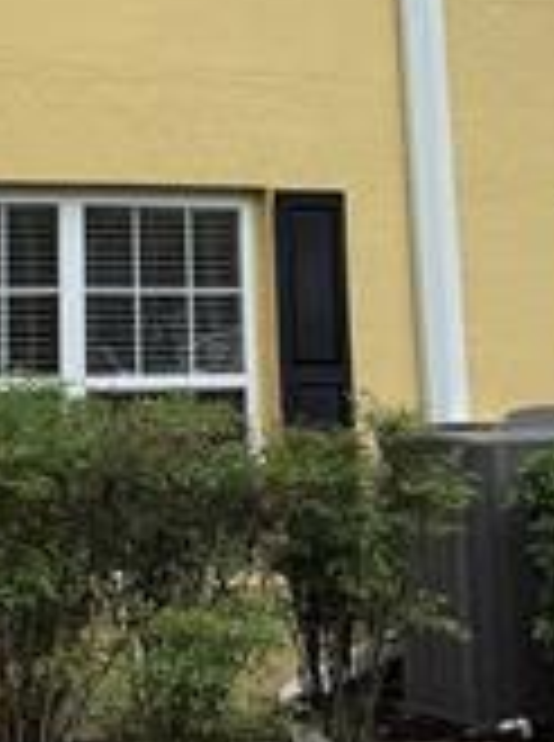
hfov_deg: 13.1
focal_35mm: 112
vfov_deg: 16.4
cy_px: -288
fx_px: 2399
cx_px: 86
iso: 80
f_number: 1.78
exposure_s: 1/1727
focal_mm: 6.76
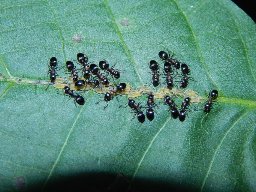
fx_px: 1183
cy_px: 96
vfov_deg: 9.3
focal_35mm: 160
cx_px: 128
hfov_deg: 12.3
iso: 200
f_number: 10.1
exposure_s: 1/30
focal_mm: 28.7
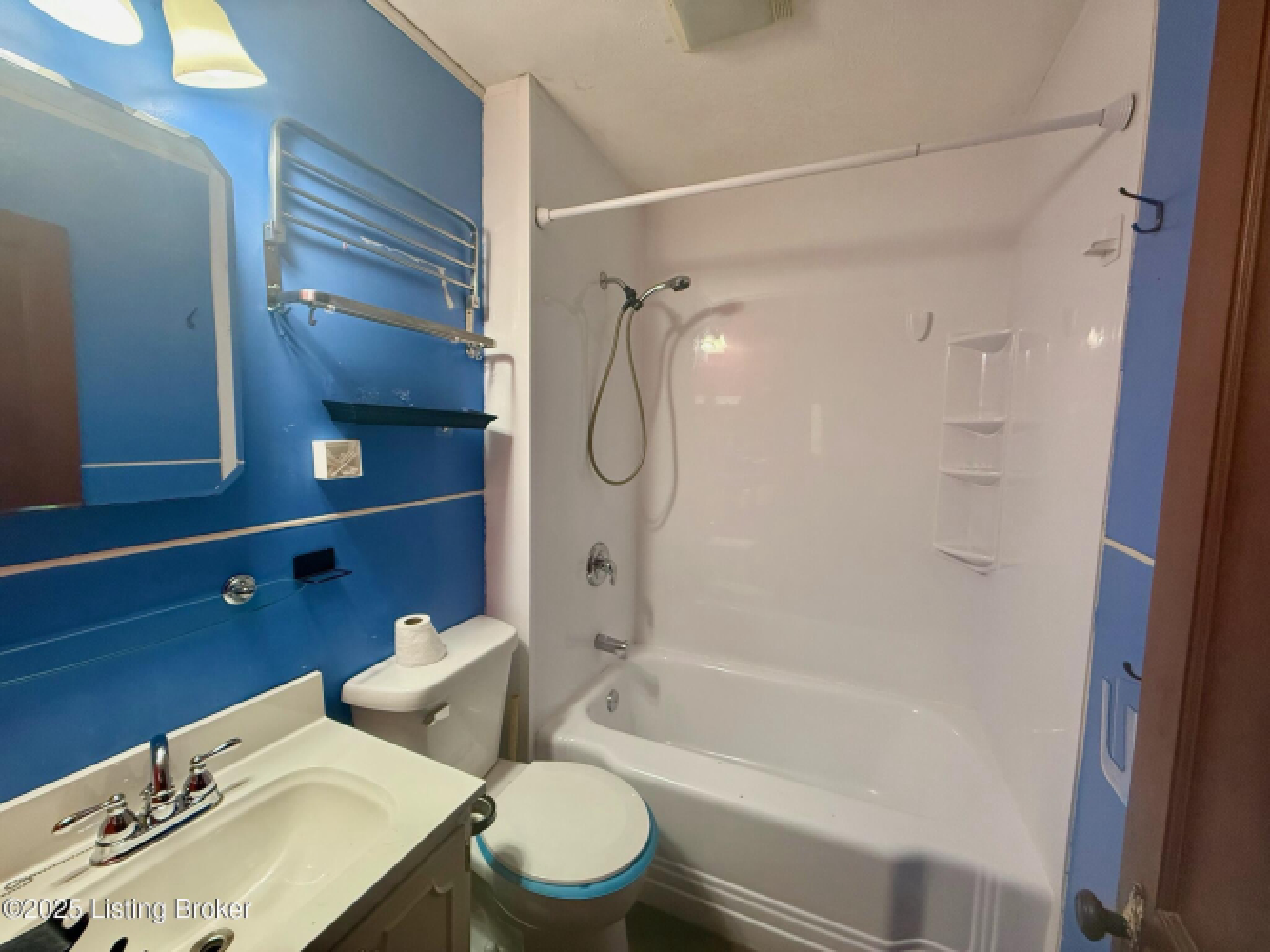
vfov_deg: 85.7
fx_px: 514
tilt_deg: -4.3
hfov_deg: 102.1
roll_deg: -0.5
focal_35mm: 14
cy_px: 476
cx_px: 635
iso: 320
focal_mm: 2.22
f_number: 2.2
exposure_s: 1/120
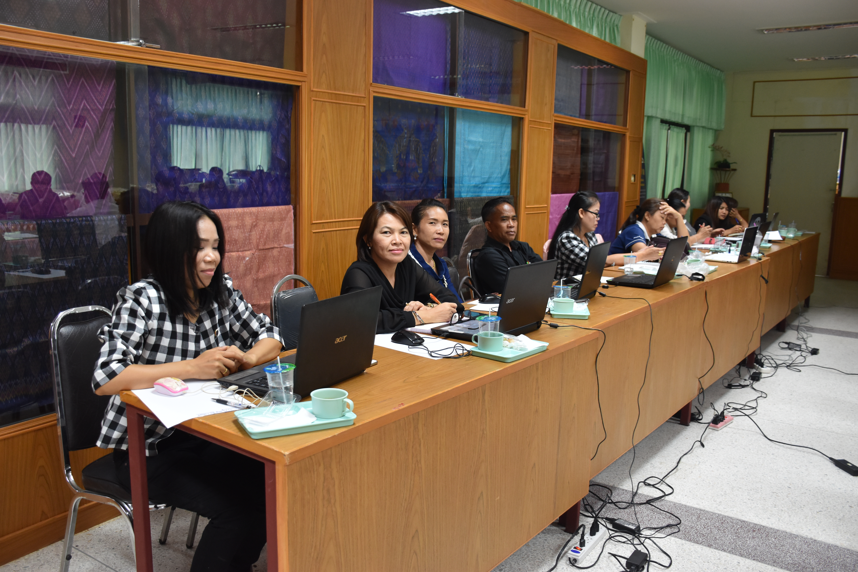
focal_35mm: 30
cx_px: 429
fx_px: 715
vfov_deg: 43.6
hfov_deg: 61.9
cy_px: 286
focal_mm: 20
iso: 800
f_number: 3.5
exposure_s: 1/60
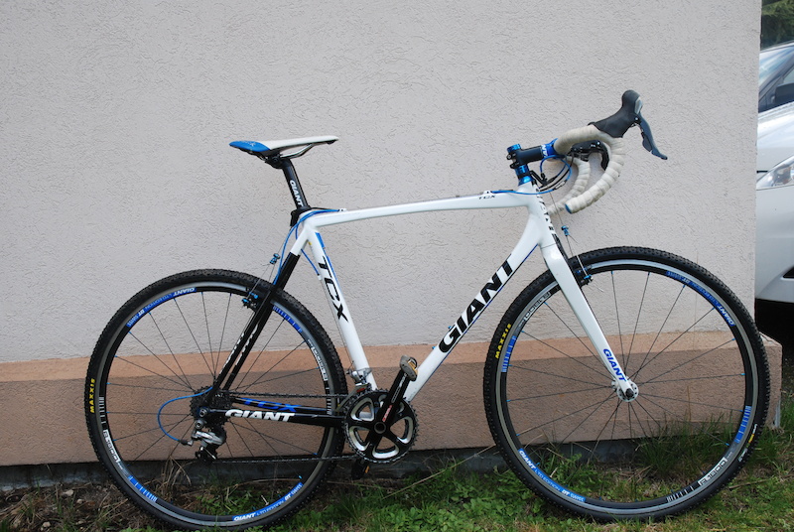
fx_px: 729
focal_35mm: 33
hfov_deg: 57.2
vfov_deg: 40.1
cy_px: 266
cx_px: 397
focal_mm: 22
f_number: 7.1
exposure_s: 1/200
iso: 400
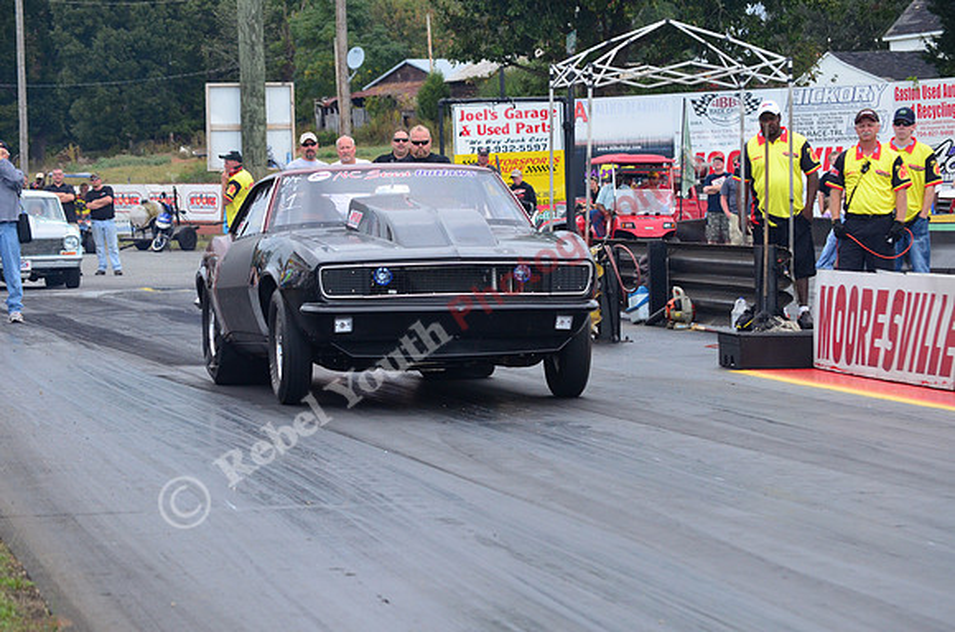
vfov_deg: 8.3
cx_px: 478
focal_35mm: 165
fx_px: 4367
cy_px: 316
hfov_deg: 12.5
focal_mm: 110
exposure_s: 1/1000
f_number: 8
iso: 1000
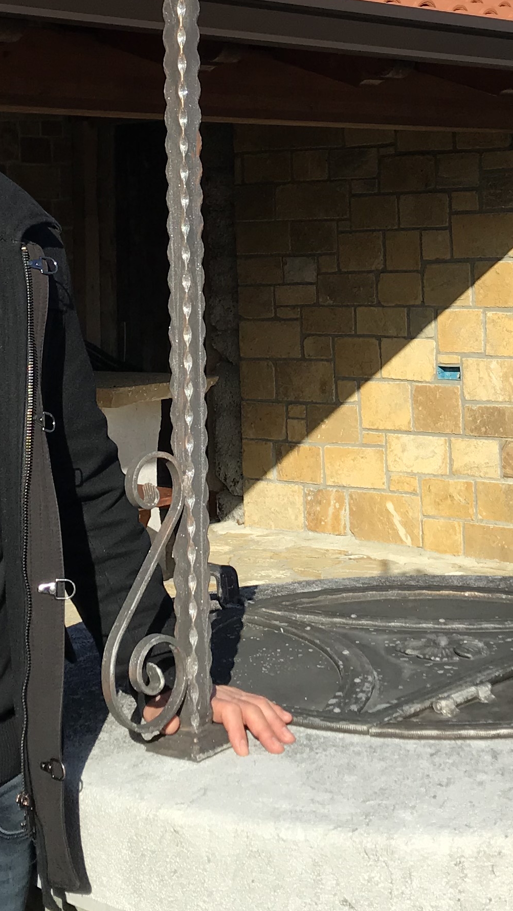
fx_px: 1669
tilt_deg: +3.1
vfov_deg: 30.0
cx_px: 223
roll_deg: +1.5
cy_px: 212
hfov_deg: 17.5
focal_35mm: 69
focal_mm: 3.99
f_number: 1.8
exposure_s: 1/1916
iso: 20
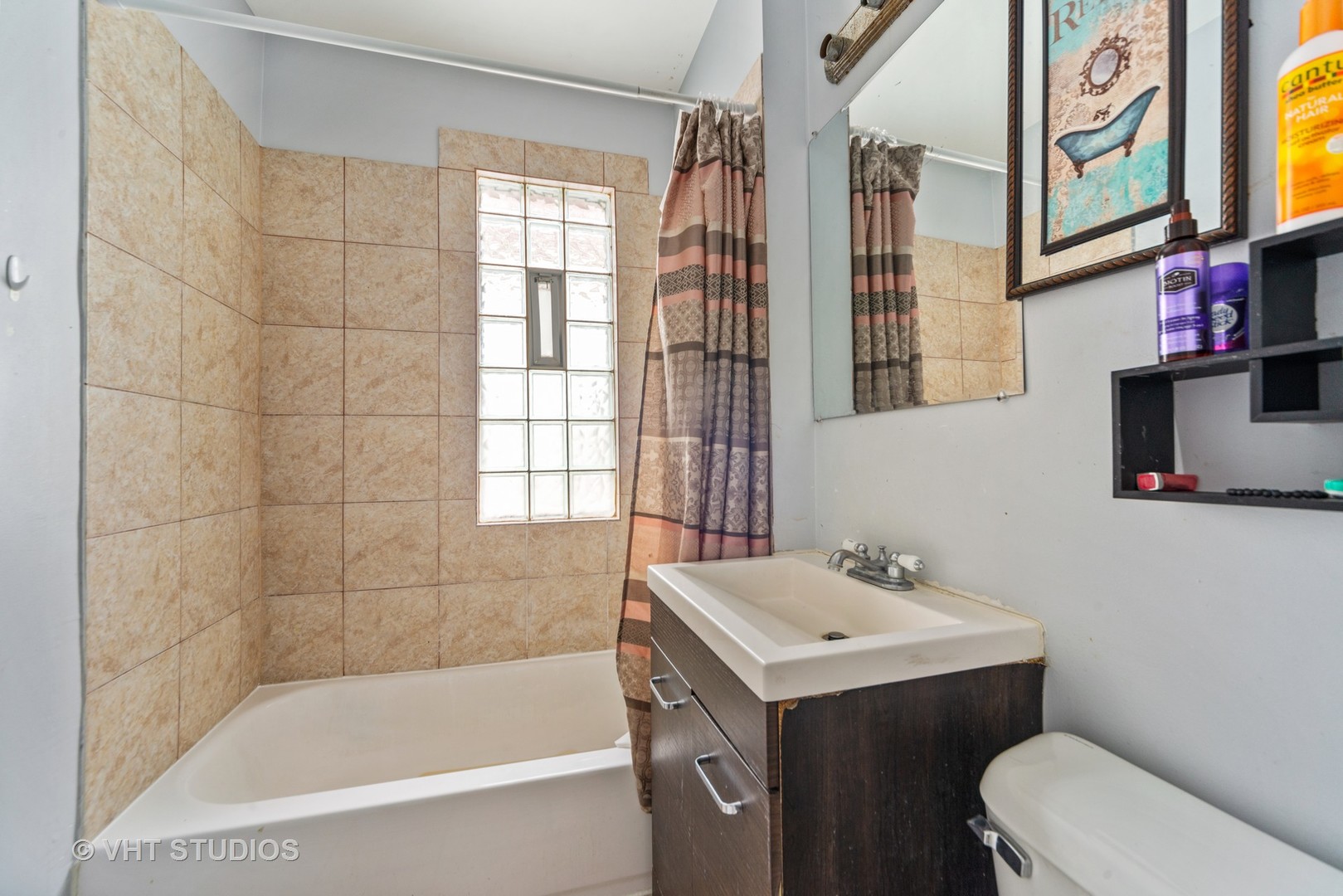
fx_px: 522
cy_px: 448
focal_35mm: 14
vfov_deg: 81.2
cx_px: 672
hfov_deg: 104.2
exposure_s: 1/2
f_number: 8
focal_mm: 14
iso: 400
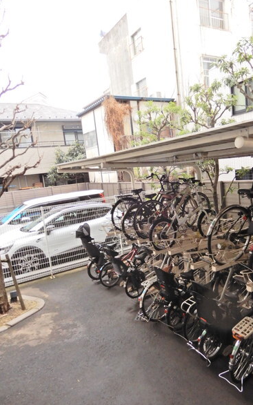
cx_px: 154
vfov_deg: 70.4
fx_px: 287
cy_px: 204
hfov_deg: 47.3
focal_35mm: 26
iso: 100
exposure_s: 1/30
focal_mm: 4.3
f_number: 3.4
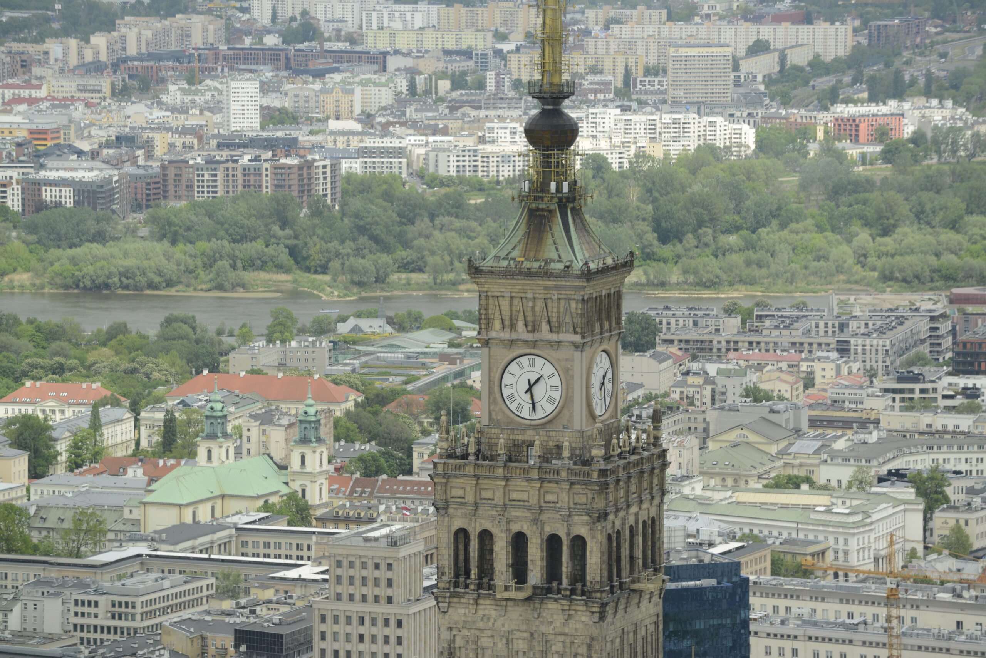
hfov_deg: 10.3
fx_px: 5480
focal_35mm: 200
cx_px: 493
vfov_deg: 6.9
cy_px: 329
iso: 640
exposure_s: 1/1600
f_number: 5.6
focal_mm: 200
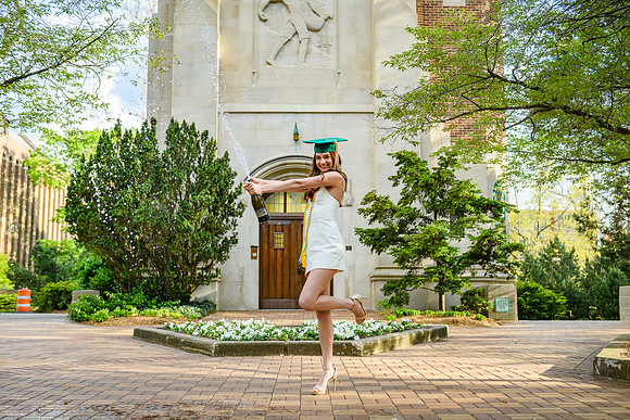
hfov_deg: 47.1
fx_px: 723
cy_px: 210
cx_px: 318
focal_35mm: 41
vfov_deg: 32.4
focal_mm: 40
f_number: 4
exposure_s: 1/640
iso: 320
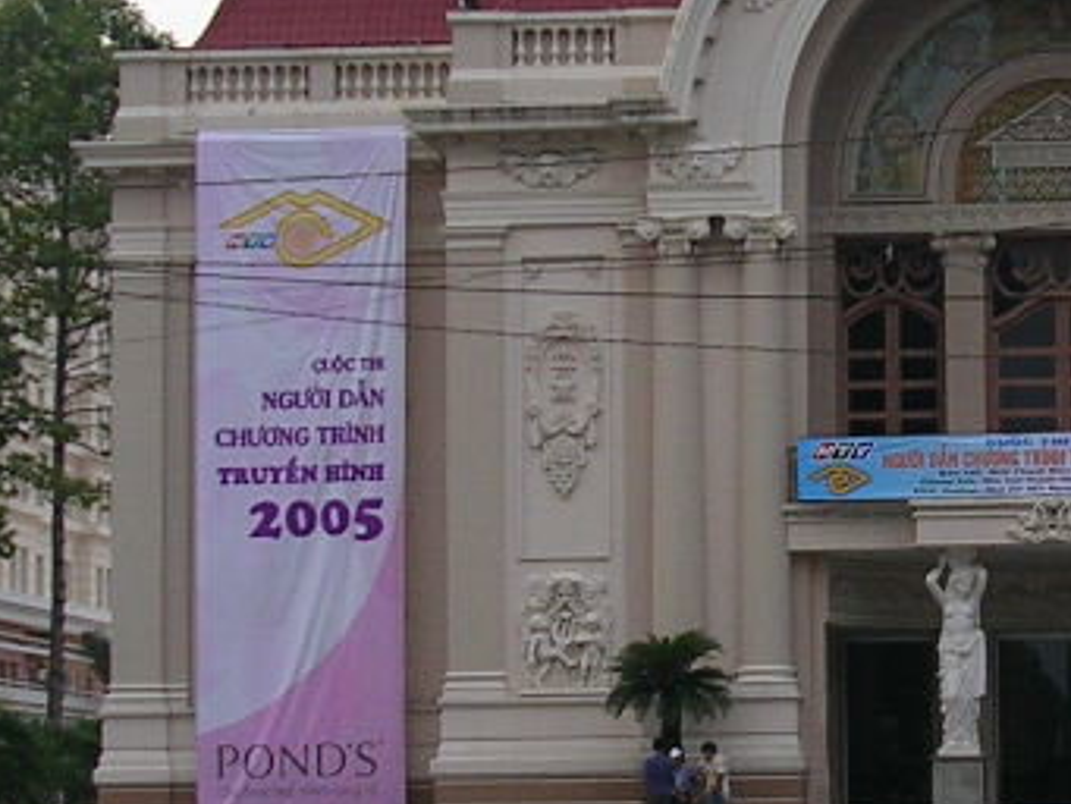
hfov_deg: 13.3
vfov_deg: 10.1
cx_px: 1024
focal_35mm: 147
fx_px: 4550
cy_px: 418
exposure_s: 1/196
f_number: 3.1
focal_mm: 7.5
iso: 50
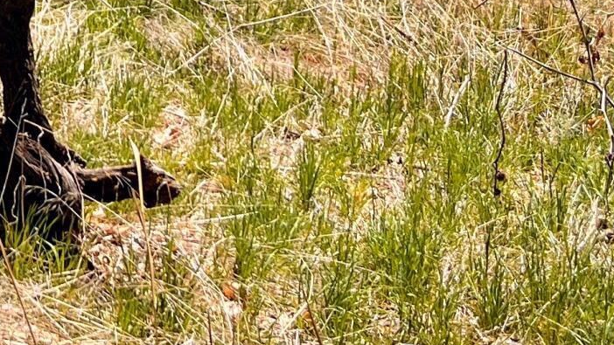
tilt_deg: -4.2
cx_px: -185
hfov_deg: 16.7
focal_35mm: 121
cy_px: -229
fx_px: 1970
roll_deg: -0.9
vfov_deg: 9.6
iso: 50
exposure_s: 1/1580
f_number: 1.6
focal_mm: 5.1
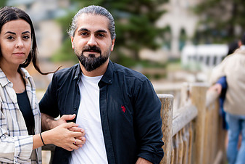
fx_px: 409
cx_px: 67
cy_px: 129
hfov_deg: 32.8
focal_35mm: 60
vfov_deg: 22.4
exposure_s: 1/6400
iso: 200
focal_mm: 35
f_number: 1.2
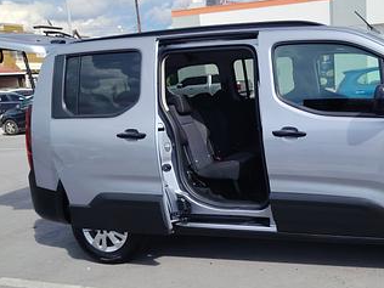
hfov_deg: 47.4
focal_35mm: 38
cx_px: 281
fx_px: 422
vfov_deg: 37.7
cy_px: 145
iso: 100
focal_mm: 5.25
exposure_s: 1/1255
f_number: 1.75
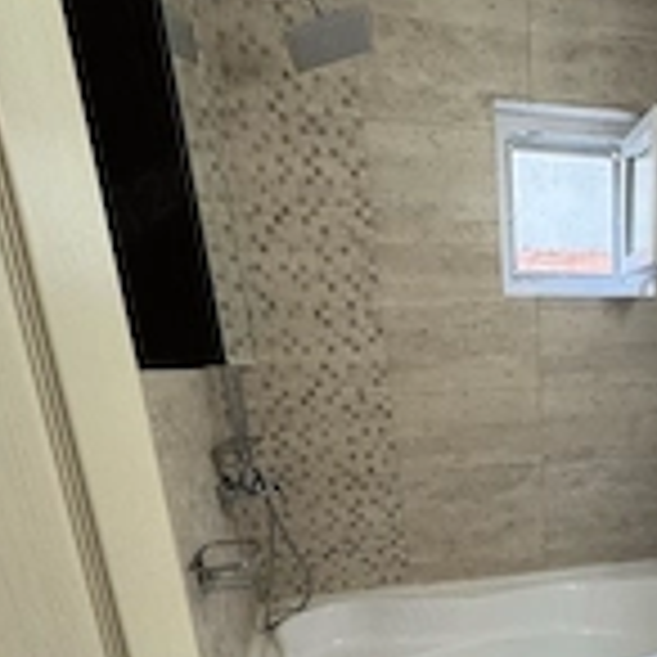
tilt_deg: -19.3
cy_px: 616
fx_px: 730
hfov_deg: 44.6
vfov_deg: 43.4
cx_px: 576
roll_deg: +1.0
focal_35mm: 34
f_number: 2.2
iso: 125
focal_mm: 2.22
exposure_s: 1/100
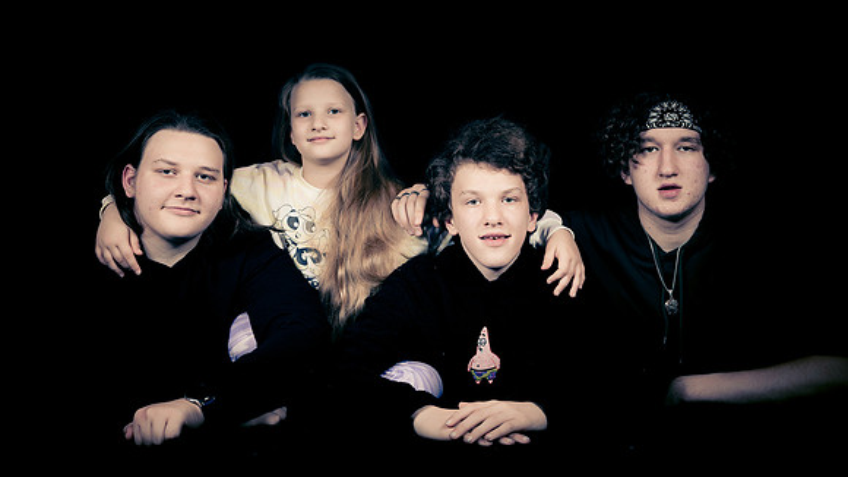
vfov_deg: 19.8
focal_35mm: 61
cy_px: 204
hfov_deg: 34.4
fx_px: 1367
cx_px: 356
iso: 100
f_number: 4
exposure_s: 1/80
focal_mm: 50
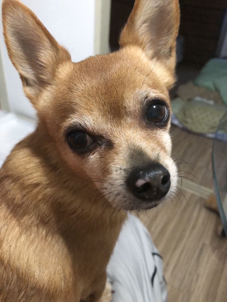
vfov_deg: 63.4
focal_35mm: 28
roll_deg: -4.4
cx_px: 114
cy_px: 151
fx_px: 245
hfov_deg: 49.7
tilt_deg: -32.3
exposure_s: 1/33
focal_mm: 4
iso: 640
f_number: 1.8
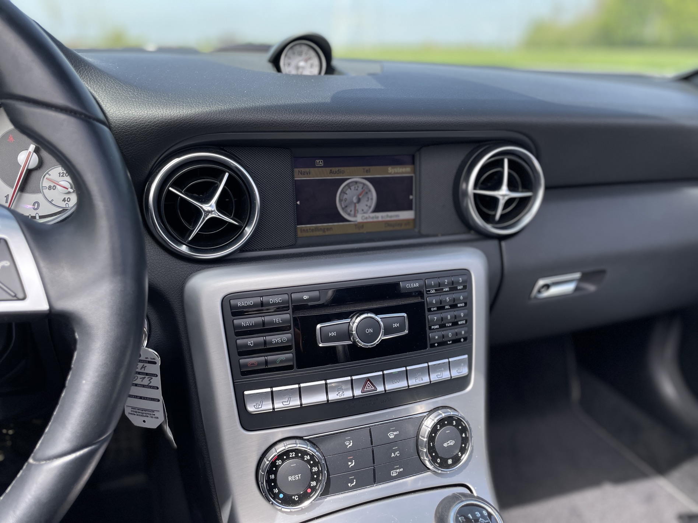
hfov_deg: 67.3
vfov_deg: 53.1
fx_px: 524
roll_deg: -0.4
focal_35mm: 26
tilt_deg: -21.0
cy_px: 262
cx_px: 349
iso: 32
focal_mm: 4.2
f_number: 1.6
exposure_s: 1/1319
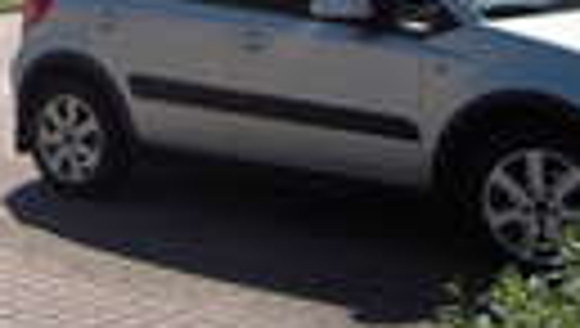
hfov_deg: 22.3
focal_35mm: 88
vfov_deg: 12.5
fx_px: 1355
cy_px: -283
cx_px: -110
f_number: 5.4
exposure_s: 1/500
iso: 100
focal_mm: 5
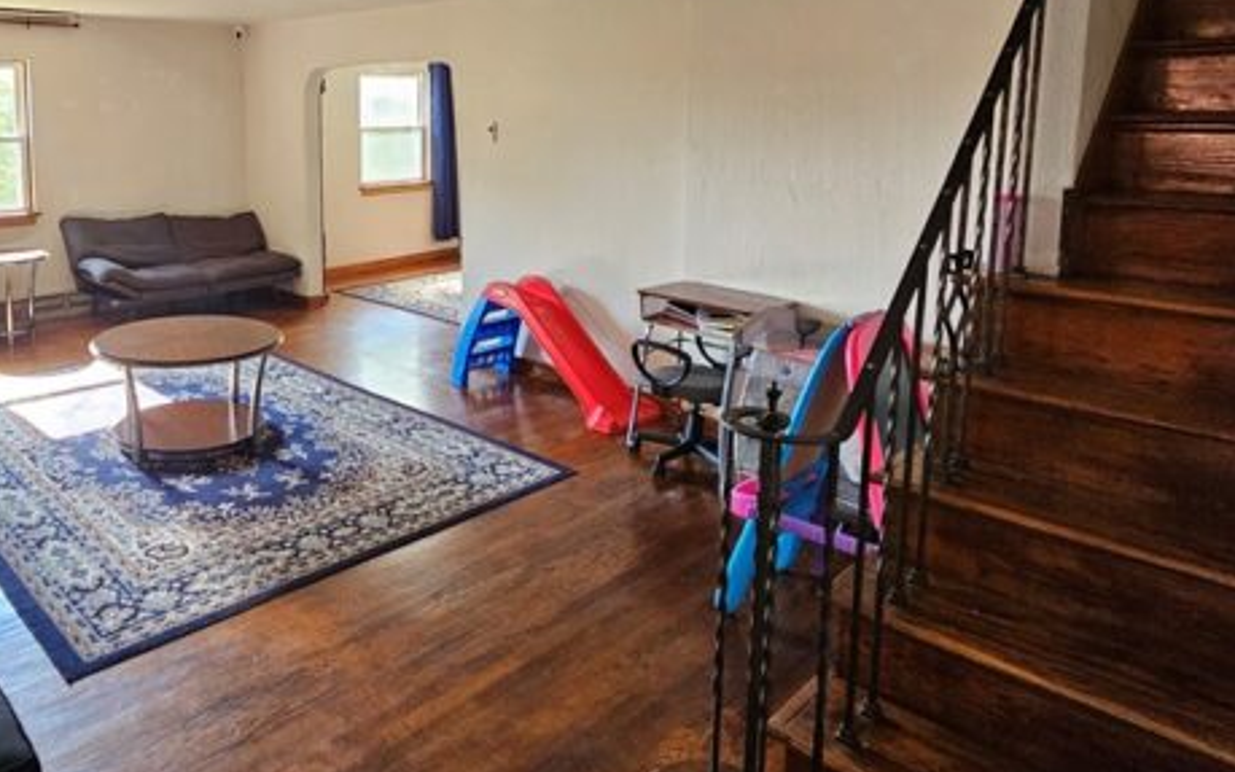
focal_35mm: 24
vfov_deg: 49.5
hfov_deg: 71.8
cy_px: 213
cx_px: 379
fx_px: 808
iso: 250
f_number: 2.2
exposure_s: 1/60
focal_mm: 2.2
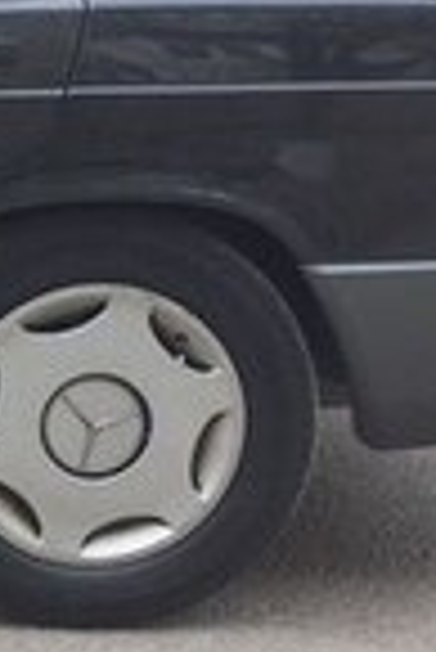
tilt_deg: -13.6
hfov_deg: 9.0
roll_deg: -1.6
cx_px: -629
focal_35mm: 137
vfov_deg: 15.0
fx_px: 2483
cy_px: 313
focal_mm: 4.15
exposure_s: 1/684
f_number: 2.2
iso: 32
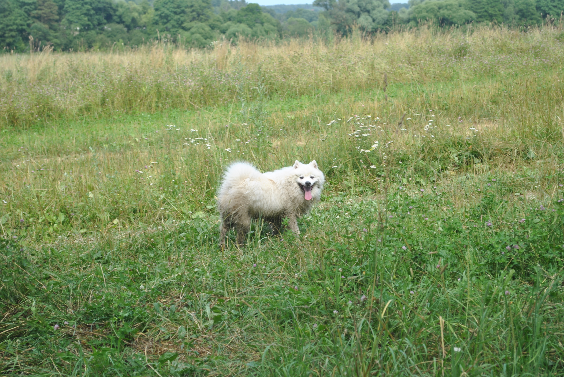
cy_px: 188
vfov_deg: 16.6
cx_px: 282
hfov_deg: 24.6
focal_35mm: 82
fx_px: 1294
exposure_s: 1/160
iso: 100
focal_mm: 55
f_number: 6.3
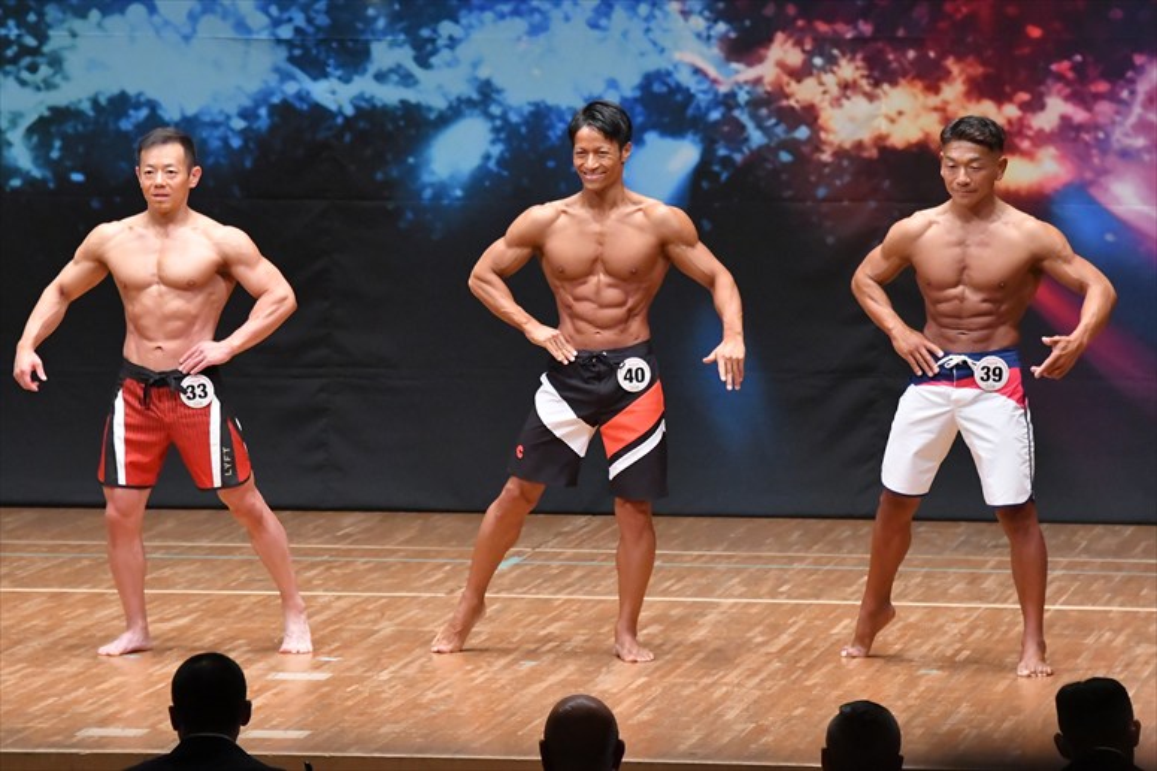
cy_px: 386
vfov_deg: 5.7
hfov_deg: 8.6
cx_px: 578
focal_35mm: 240
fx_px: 7710
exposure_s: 1/400
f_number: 5.6
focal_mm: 160
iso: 8000
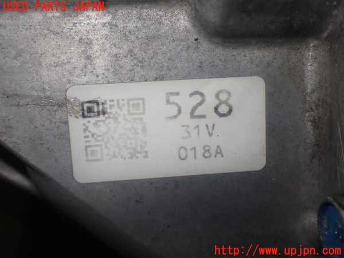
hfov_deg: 42.9
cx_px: 172
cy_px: 129
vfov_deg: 32.9
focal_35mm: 44
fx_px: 437
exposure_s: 1/80
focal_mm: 7.84
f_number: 2.9
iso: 160
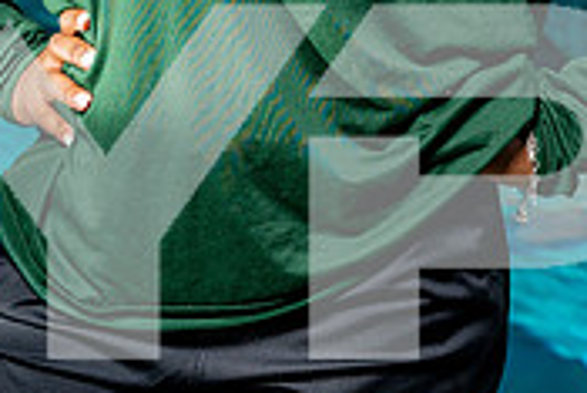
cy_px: -223
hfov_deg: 13.2
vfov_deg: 8.6
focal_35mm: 156
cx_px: 255
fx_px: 2546
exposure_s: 1/250
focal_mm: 47
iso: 500
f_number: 5
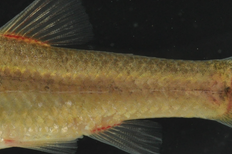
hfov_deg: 7.9
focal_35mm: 262
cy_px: 83
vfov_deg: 5.2
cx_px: 50
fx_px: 1686
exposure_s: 1/8
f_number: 22
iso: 1000
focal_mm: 60
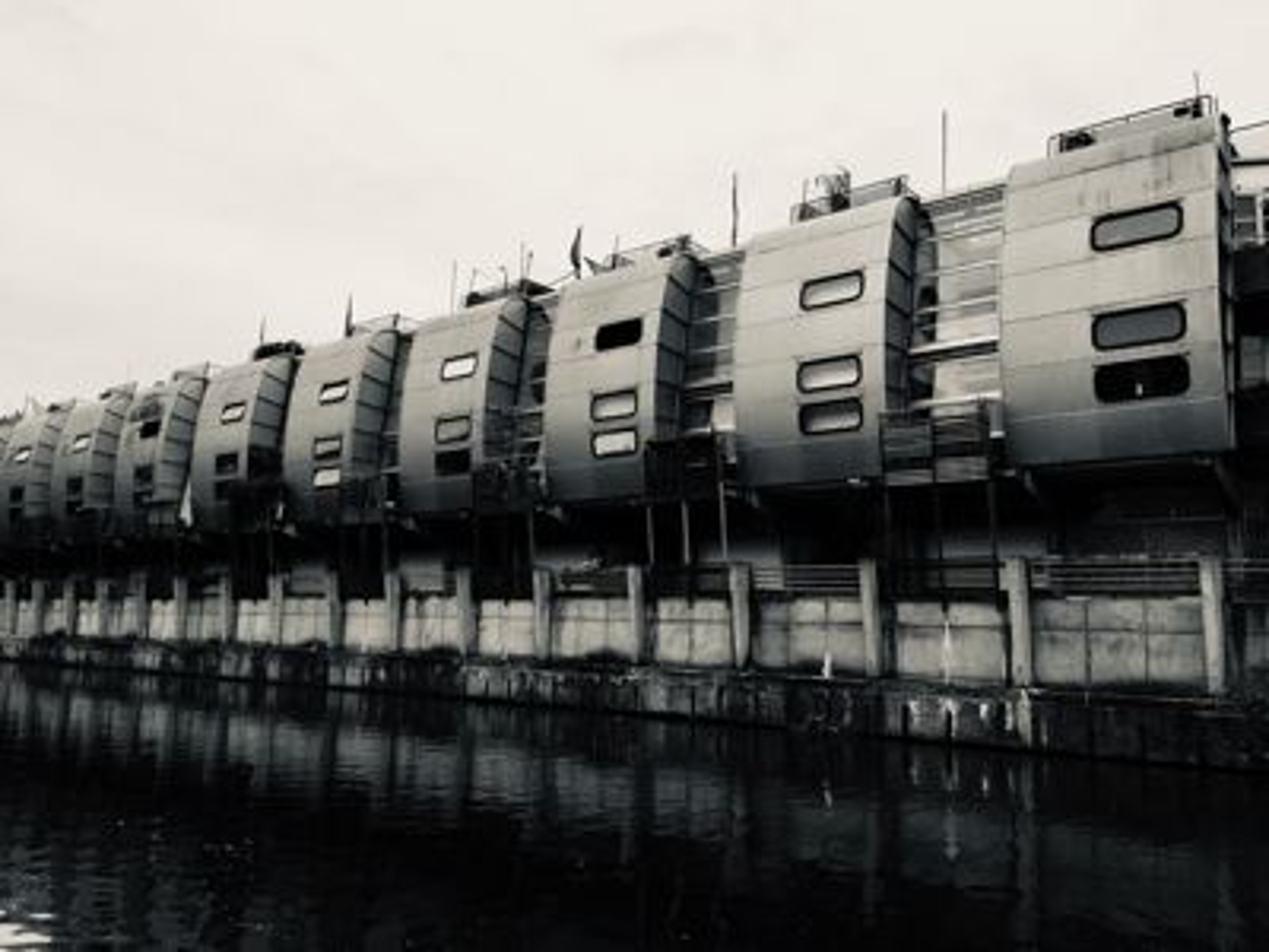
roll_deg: -2.0
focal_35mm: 29
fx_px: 1063
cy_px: 476
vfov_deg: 48.2
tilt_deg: +8.6
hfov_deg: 61.7
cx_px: 634
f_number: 2.2
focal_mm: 4.15
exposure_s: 1/124
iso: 25
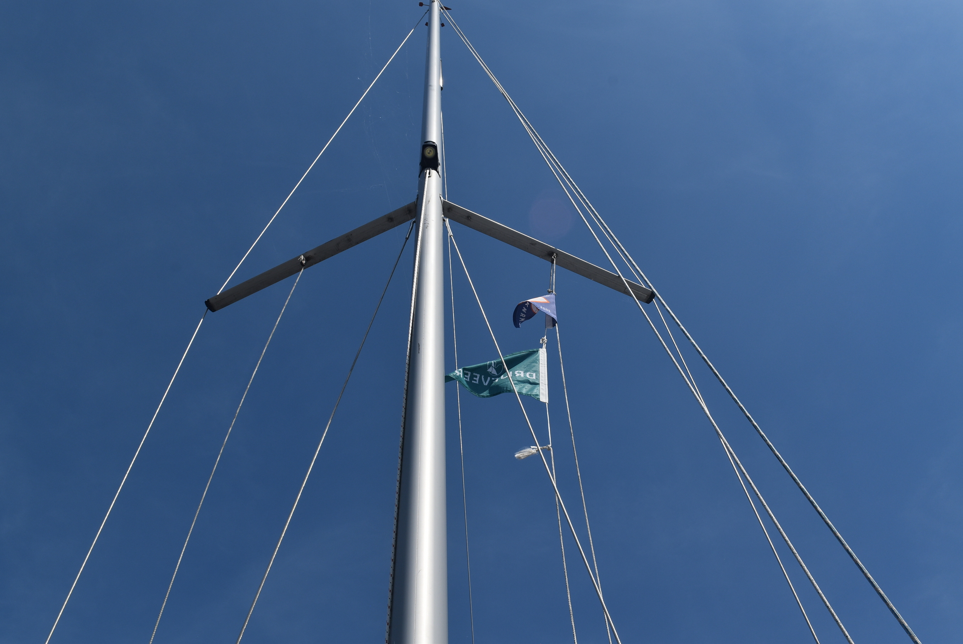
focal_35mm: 33
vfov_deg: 40.0
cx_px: 482
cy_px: 322
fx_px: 883
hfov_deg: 57.2
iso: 200
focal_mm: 22
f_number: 10
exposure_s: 1/400
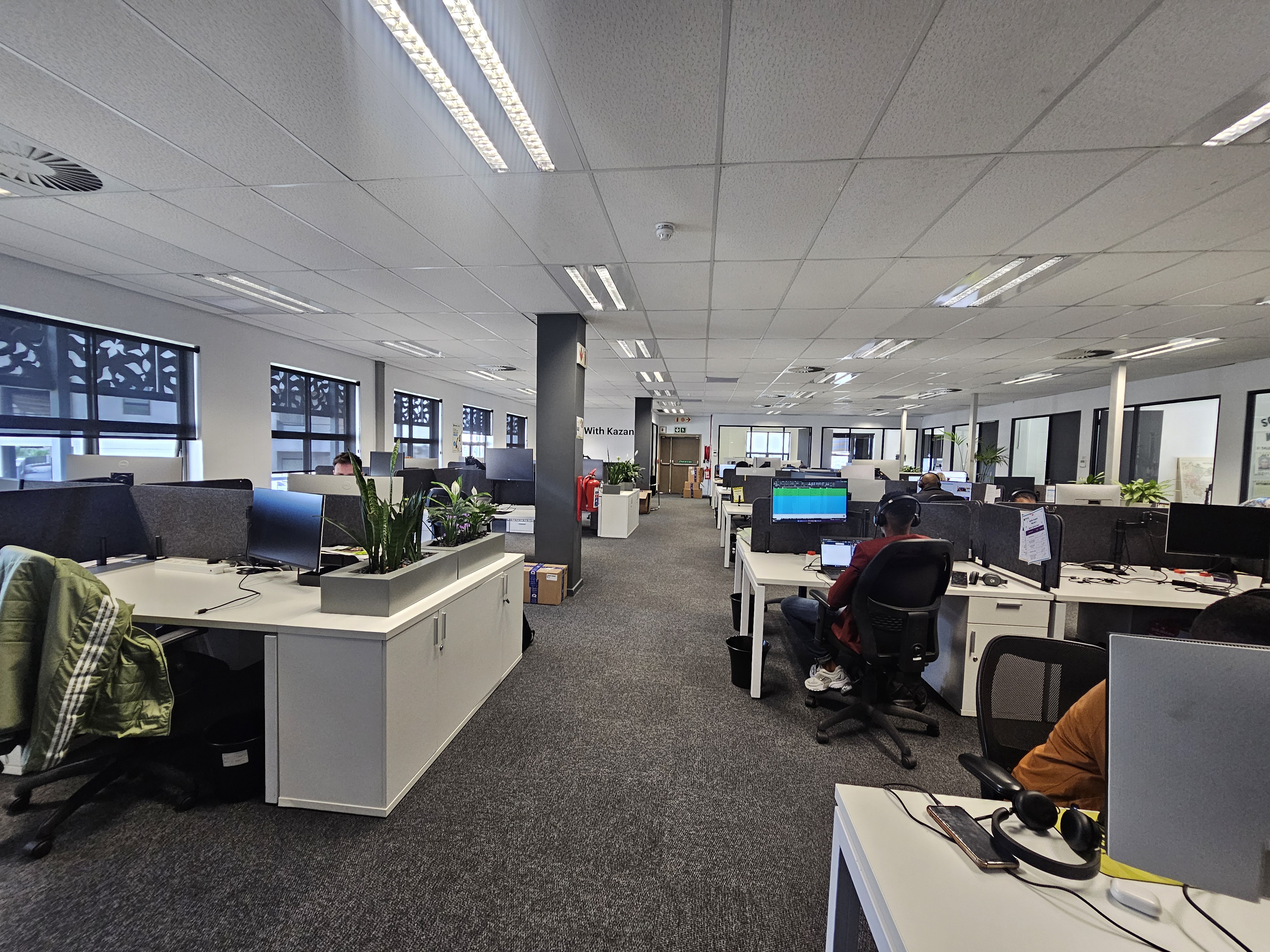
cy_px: 476
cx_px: 635
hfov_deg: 106.2
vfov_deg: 89.9
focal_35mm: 13
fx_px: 477
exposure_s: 1/60
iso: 250
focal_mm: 2.2
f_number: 2.2
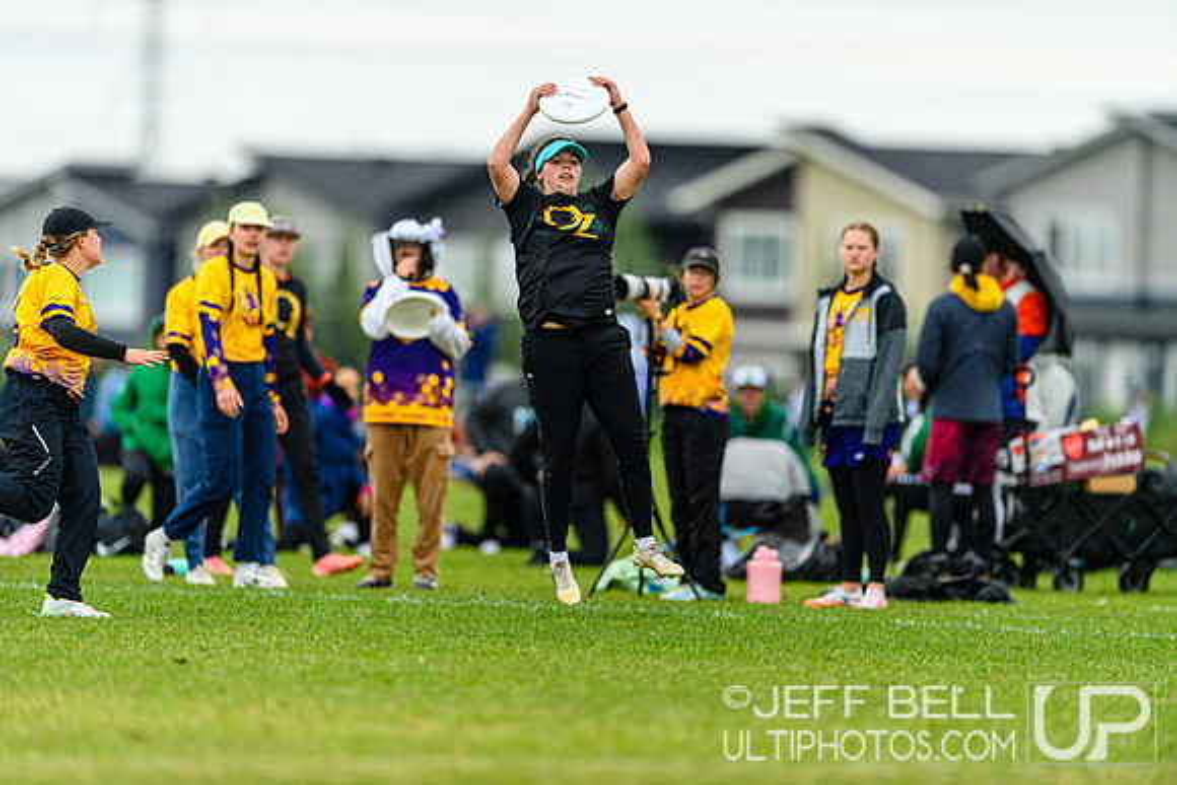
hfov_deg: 5.2
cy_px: 392
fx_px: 13080
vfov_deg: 3.4
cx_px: 588
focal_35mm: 400
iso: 320
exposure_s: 1/1250
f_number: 3.2
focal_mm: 400
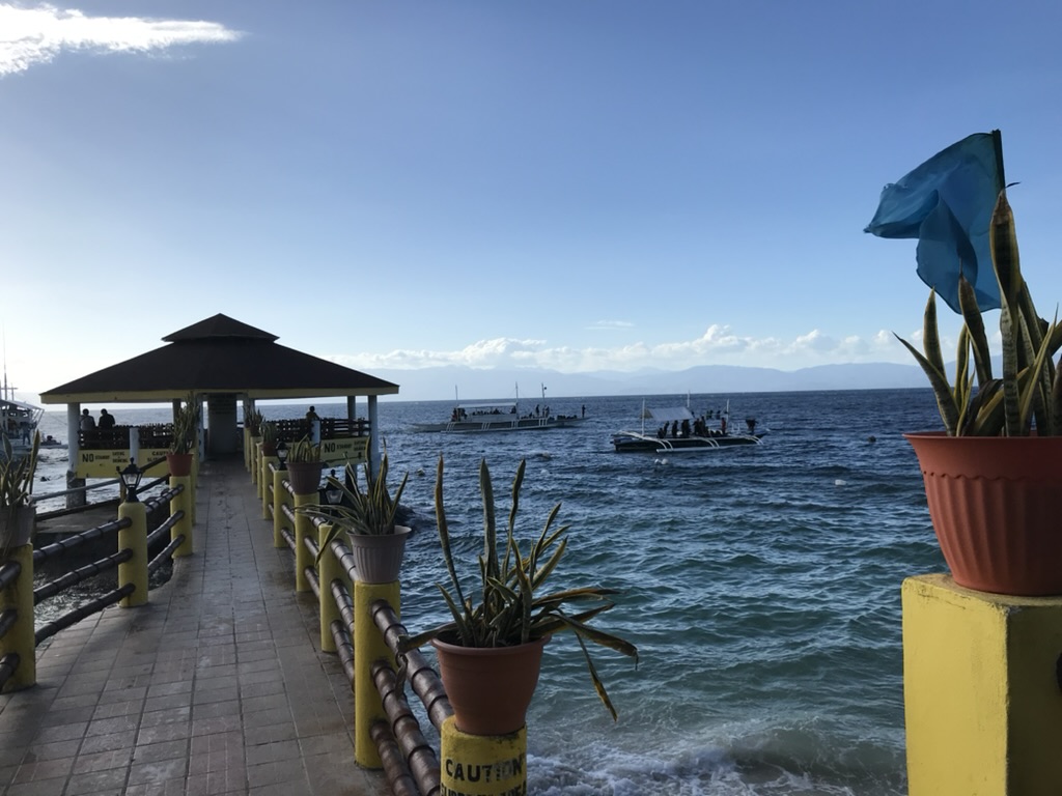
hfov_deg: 63.4
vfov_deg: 49.7
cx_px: 531
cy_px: 398
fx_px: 859
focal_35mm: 28
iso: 20
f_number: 1.8
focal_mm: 3.99
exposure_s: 1/3300
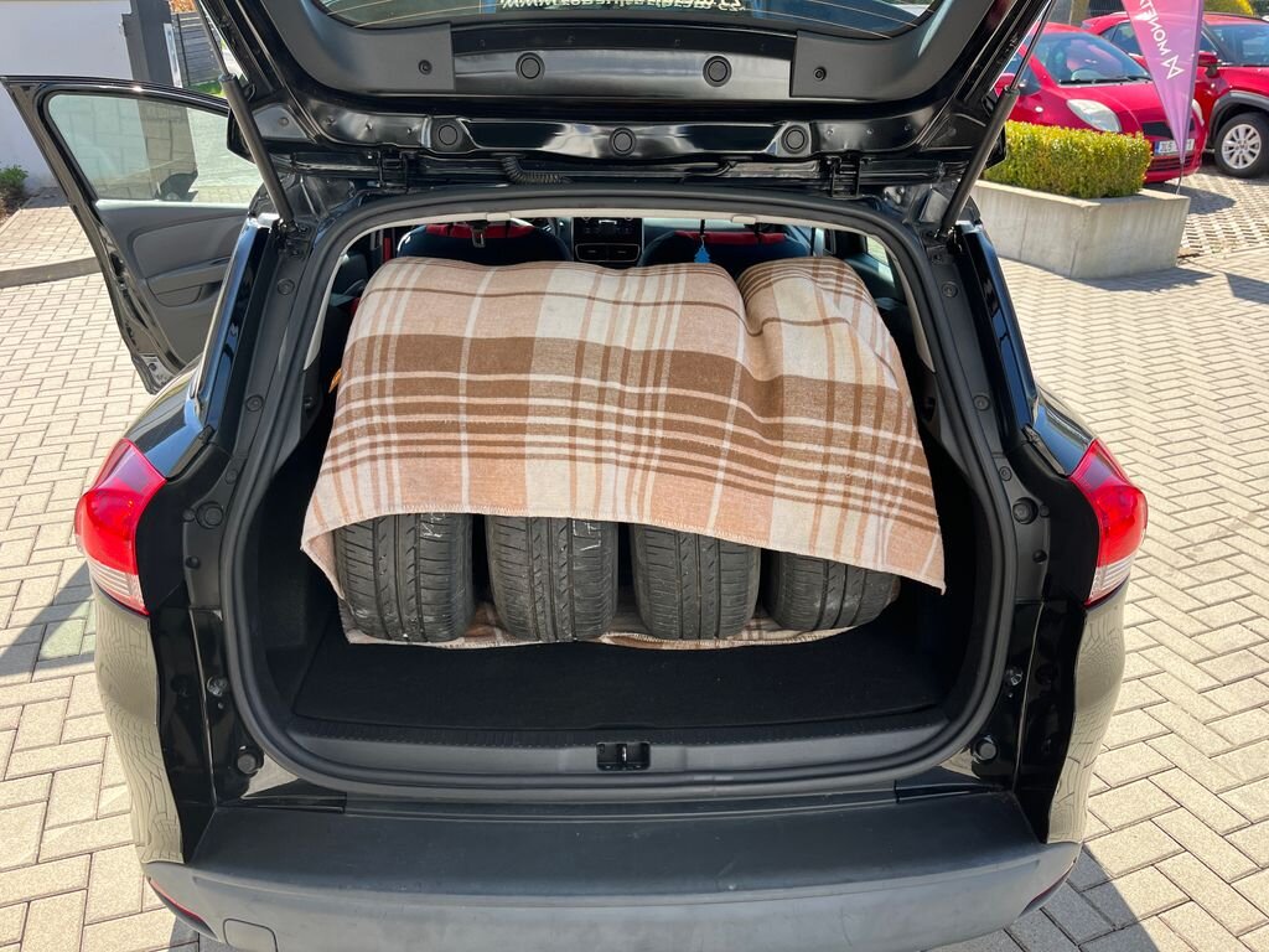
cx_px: 634
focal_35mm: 26
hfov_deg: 67.3
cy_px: 476
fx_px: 953
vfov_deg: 53.1
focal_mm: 5.1
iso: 50
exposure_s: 1/657
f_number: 1.6
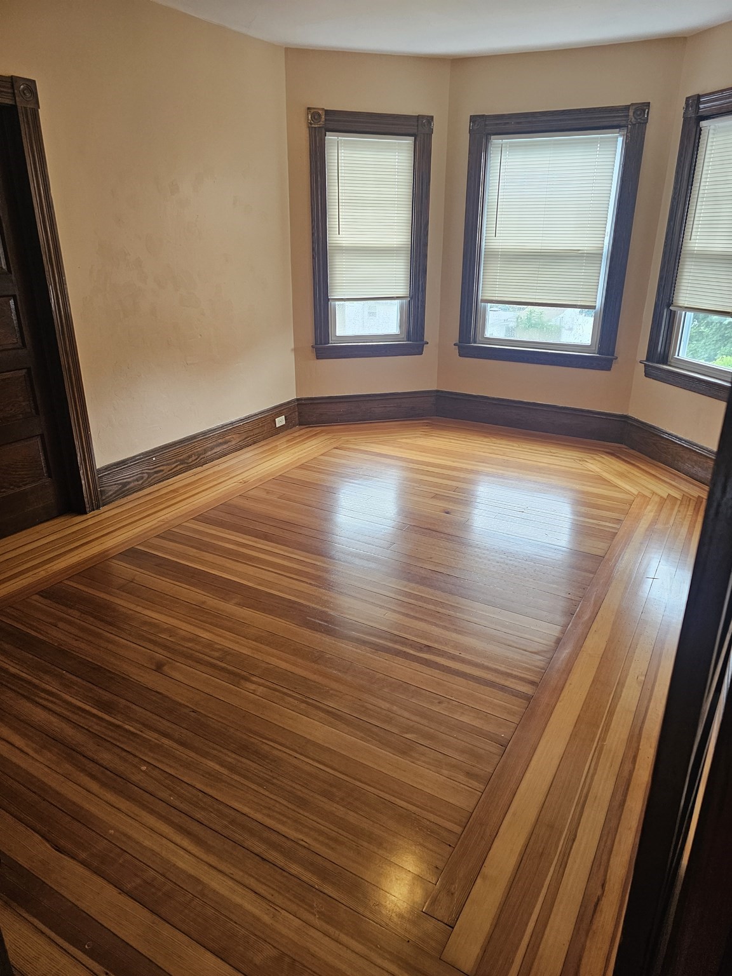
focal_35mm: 23
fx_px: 648
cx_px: 366
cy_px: 488
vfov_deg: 73.9
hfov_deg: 58.9
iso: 200
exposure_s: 1/120
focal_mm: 6.3
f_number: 1.7
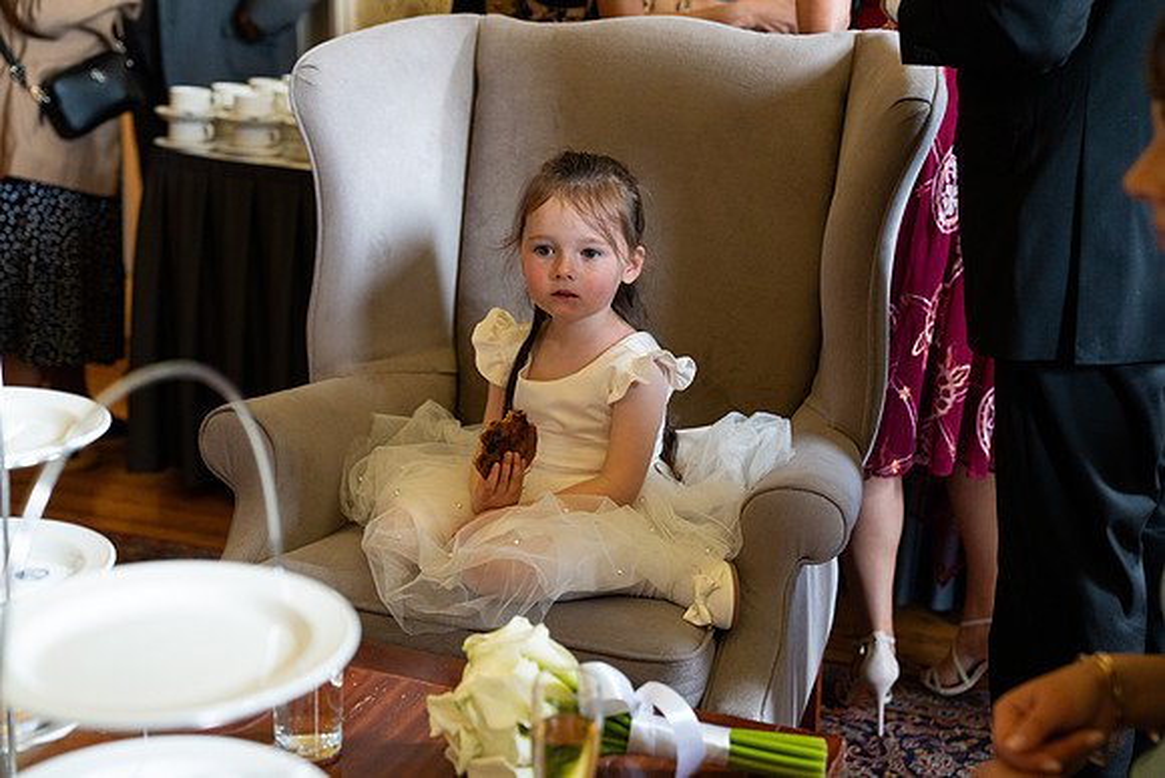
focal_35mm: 51
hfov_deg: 38.9
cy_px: 389
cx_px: 582
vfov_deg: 26.5
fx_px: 1651
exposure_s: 1/160
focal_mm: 51
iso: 3200
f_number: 2.8
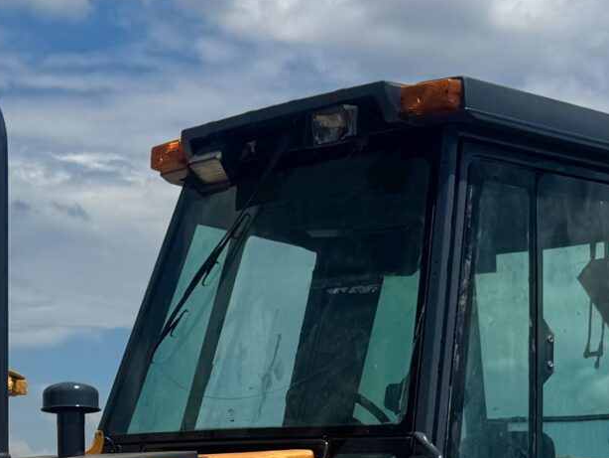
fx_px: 1760
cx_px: 131
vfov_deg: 13.2
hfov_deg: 19.5
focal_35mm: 100
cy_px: 851
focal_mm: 6.76
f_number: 1.78
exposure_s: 1/10417
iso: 80
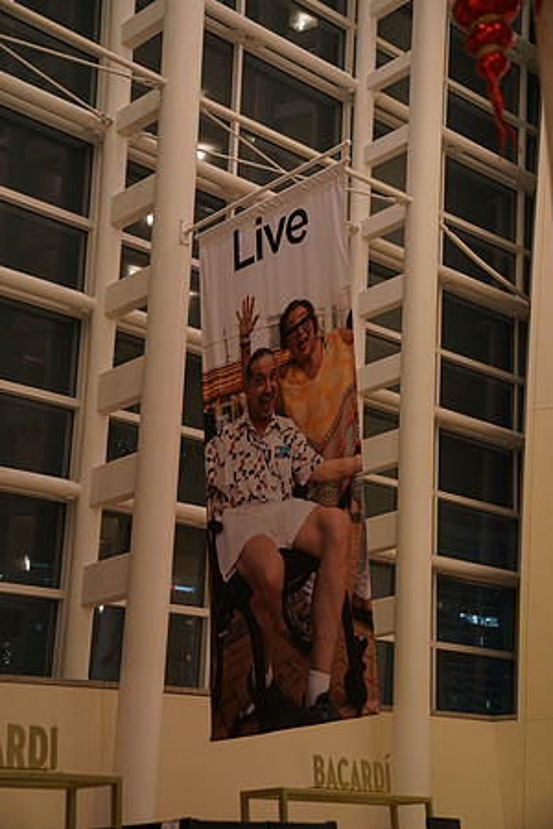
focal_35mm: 62
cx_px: 276
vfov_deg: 32.4
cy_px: 414
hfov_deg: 21.9
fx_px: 1428
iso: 3200
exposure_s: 1/200
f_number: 3.2
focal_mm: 62
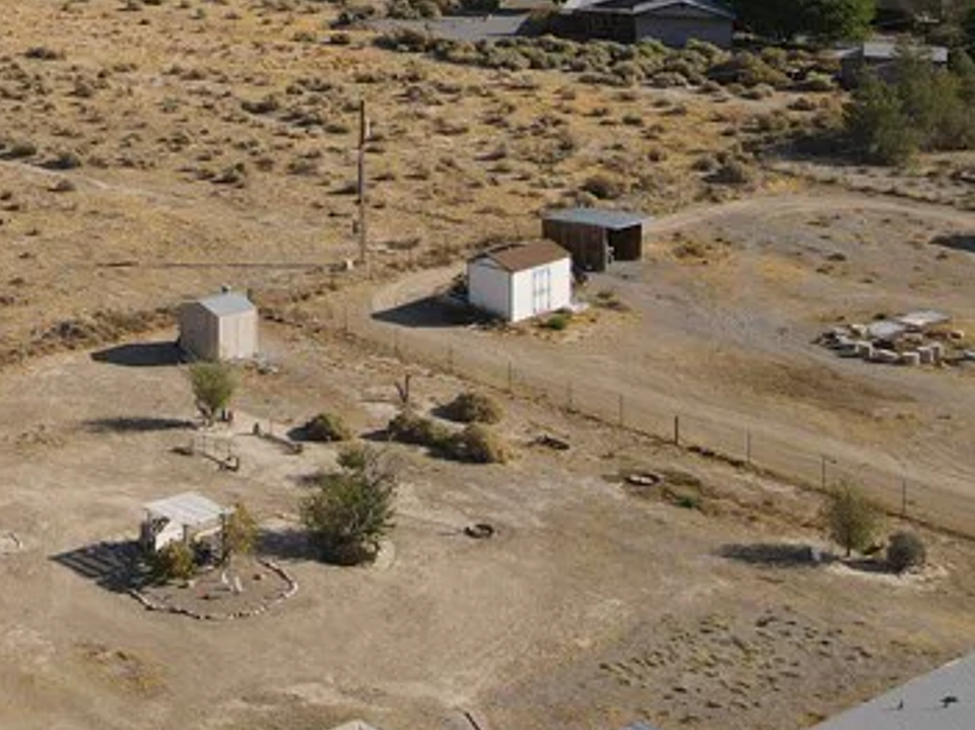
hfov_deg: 24.8
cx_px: -225
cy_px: -247
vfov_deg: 19.2
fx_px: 1971
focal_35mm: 70
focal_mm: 4.5
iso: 100
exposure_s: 1/725
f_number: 2.8
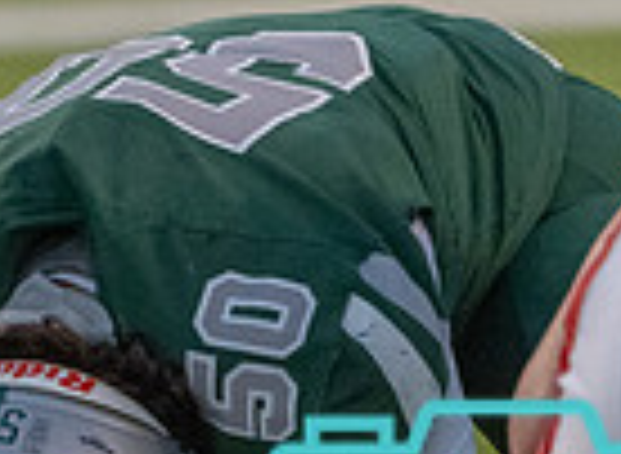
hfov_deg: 1.5
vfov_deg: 1.1
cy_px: 600
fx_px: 23067
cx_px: 210
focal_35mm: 1297
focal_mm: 274
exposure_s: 1/1250
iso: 12800
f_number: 5.6
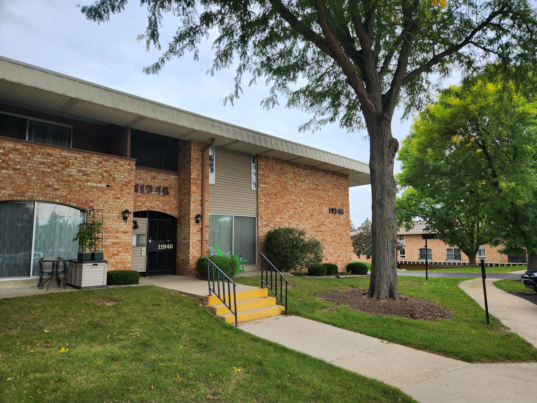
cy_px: 202
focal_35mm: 23
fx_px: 357
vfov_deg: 58.9
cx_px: 268
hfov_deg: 73.9
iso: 20
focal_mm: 5.4
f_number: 1.8
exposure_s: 1/377
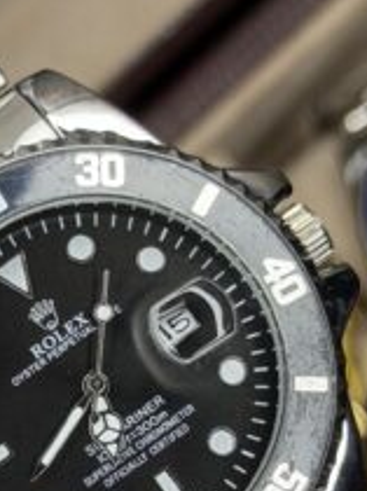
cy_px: 479
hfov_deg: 8.1
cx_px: 96
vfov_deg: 10.7
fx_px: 2592
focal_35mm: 183
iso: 80
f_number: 1.78
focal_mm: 6.76
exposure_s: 1/336
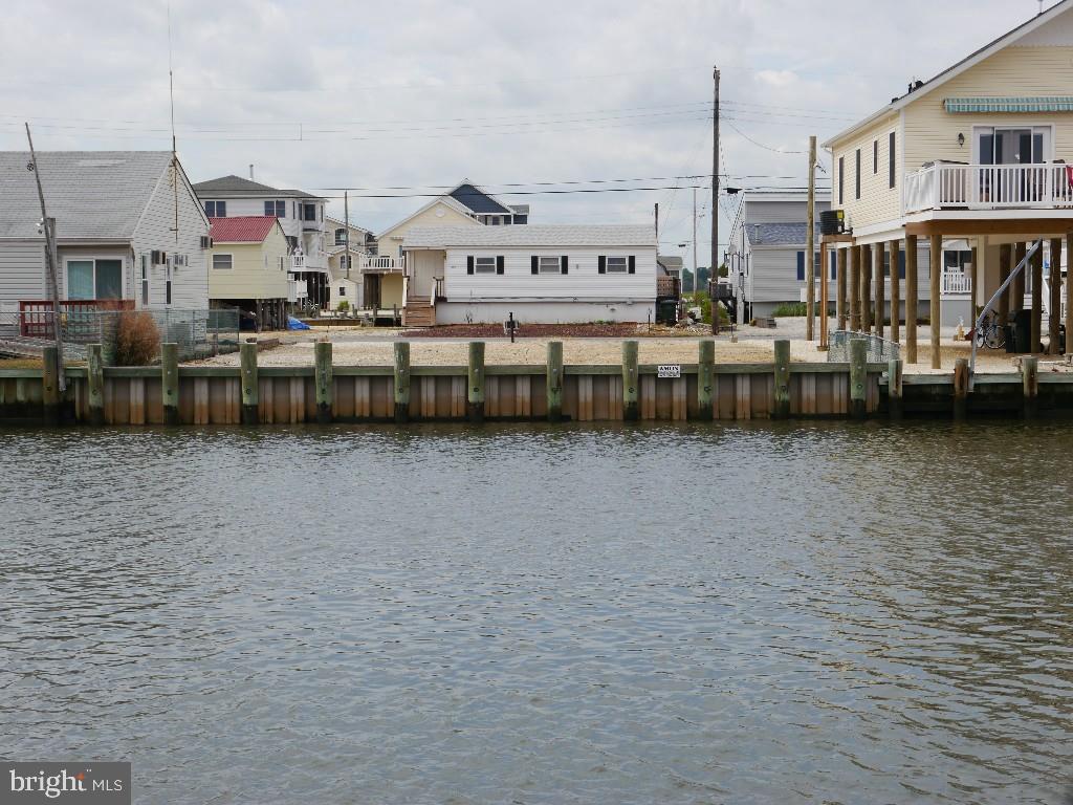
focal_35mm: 68
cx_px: 536
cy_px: 402
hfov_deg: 28.6
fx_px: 2108
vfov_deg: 21.6
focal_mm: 34
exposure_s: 1/320
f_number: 9
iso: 160
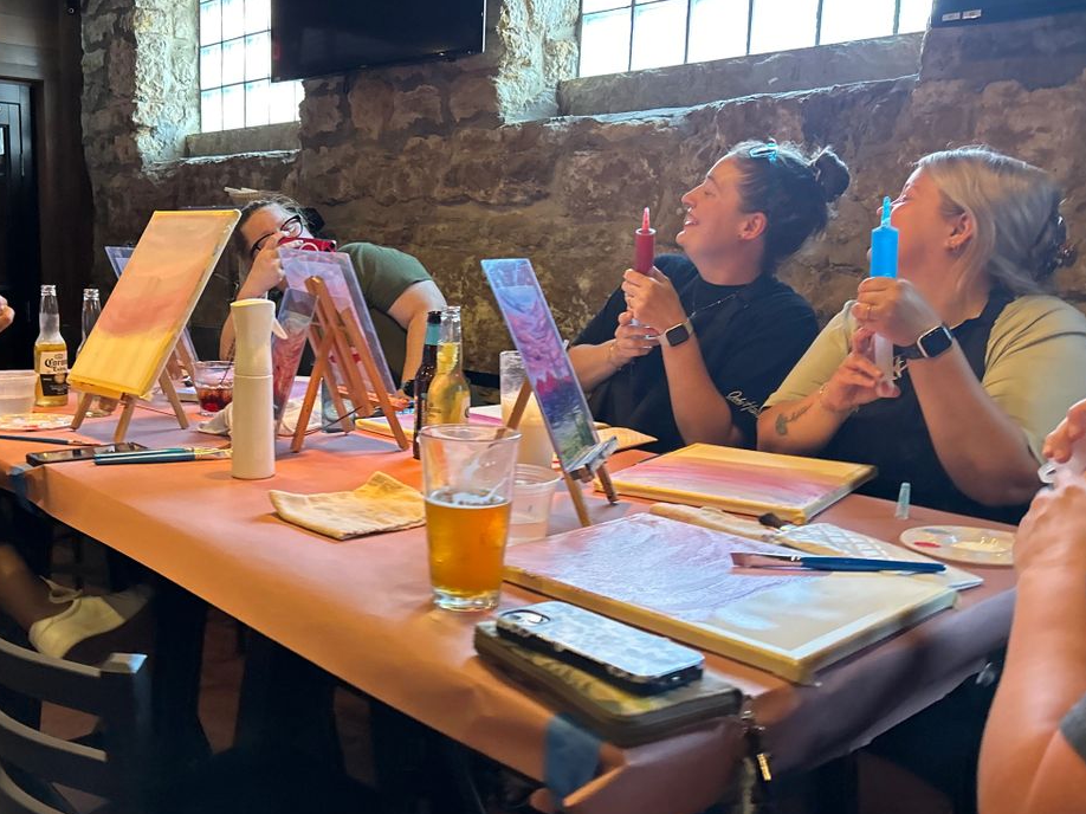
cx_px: 451
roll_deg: +1.9
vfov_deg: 41.8
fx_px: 1066
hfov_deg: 53.7
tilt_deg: -10.8
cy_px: 398
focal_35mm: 34
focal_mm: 5.7
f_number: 1.5
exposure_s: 1/60
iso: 400
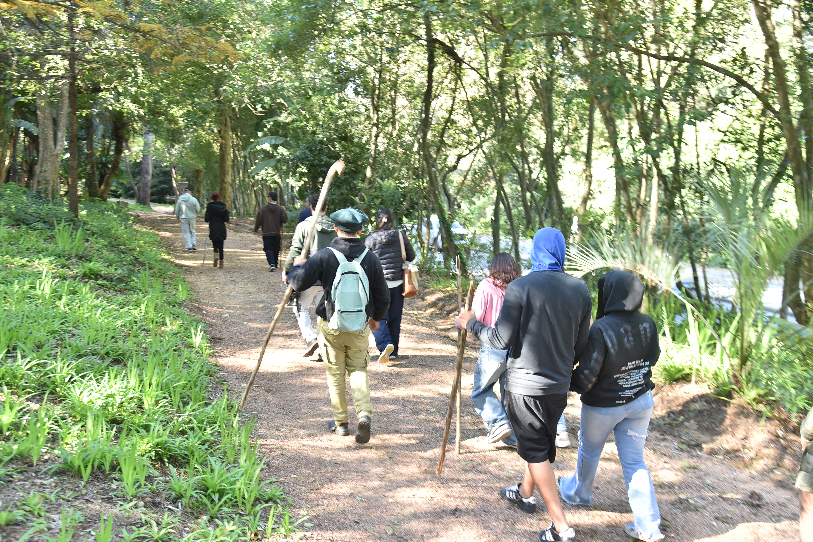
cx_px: 406
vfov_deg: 38.9
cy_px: 271
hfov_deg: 55.8
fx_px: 768
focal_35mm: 34
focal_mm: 34
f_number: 4.5
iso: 320
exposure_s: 1/50
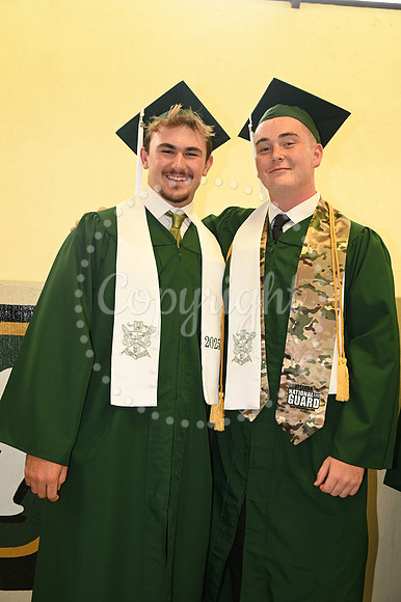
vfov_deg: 43.6
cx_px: 200
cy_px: 301
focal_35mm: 45
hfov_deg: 29.8
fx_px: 753
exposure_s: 1/60
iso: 1600
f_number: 5.6
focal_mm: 45
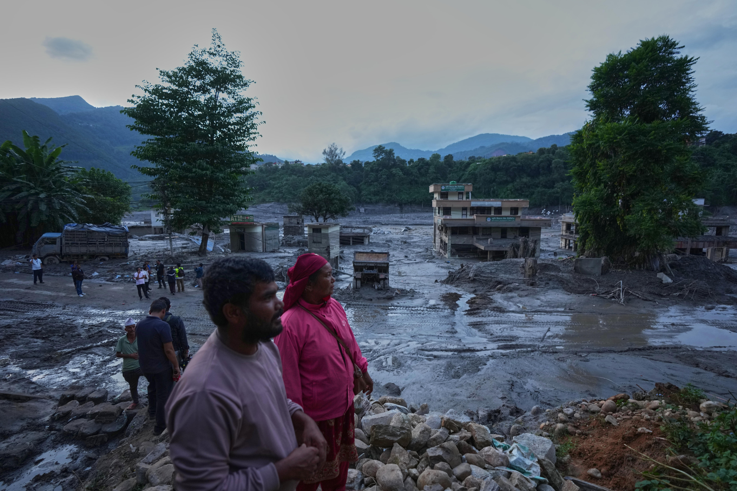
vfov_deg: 73.7
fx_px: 328
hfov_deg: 96.7
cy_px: 246
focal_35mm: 16
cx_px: 368
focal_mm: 16
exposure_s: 1/80
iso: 1000
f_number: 2.8
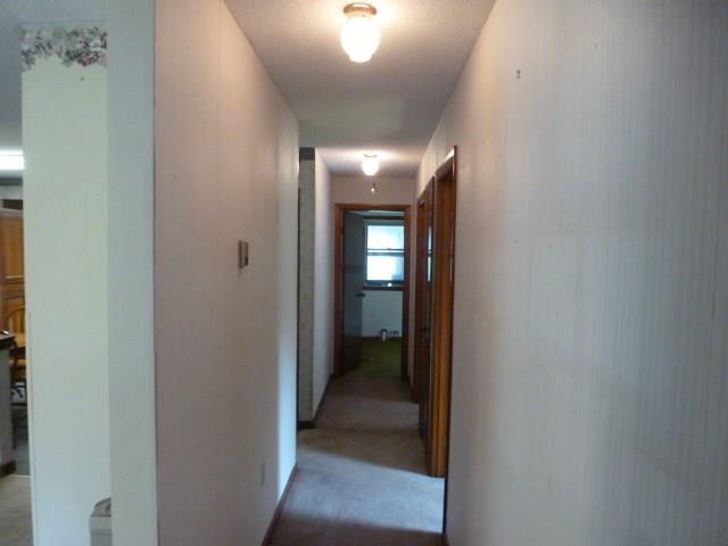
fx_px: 505
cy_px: 273
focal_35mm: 24
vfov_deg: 56.8
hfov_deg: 71.6
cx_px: 364
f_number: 3.3
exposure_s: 1/50
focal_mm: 4.3
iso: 800
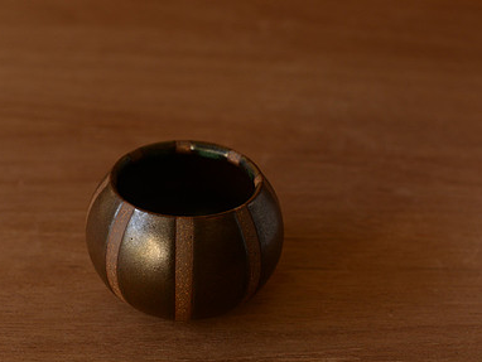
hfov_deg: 26.6
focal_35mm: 73
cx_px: 188
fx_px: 1017
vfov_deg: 20.1
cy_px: 234
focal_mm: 50
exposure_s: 1/100
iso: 500
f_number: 5
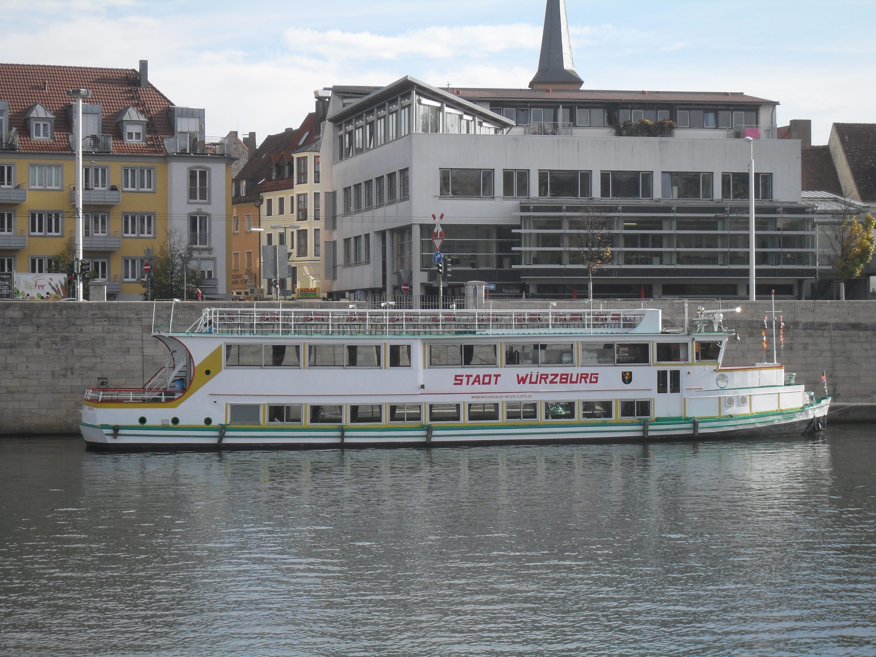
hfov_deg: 22.0
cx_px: 438
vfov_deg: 16.6
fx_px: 2252
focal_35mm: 89
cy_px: 328
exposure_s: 1/350
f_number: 5.5
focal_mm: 15.7
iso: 100
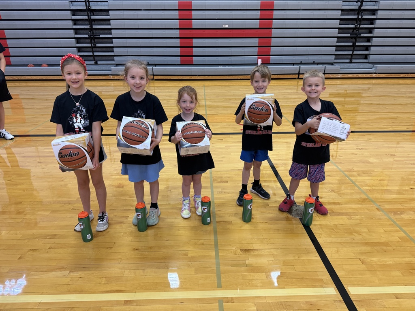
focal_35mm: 24
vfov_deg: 56.8
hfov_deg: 71.6
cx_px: 208
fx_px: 288
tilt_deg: -21.3
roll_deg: -0.2
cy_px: 156
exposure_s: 1/120
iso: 200
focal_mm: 6.76
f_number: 1.78
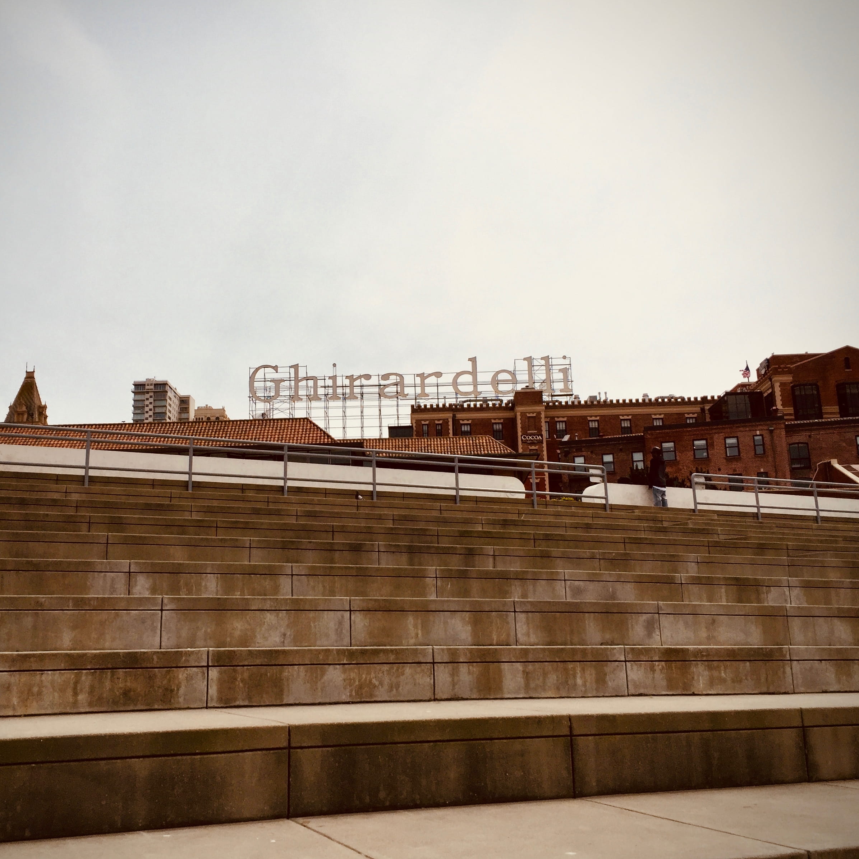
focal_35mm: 35
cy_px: 436
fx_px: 983
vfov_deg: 47.2
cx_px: 368
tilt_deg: +13.6
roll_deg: -0.8
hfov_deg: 47.1
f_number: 2.2
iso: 32
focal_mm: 4.15
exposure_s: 1/4950
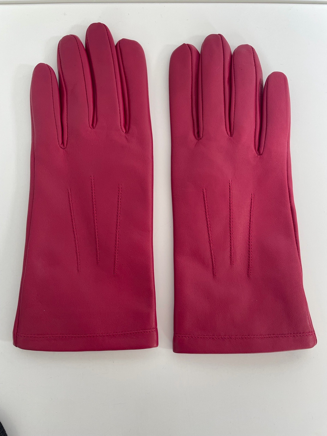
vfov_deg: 67.3
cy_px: 218
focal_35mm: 26
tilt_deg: -79.4
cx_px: 164
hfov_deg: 53.1
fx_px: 327
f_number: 1.6
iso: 80
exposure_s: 1/121
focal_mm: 4.2
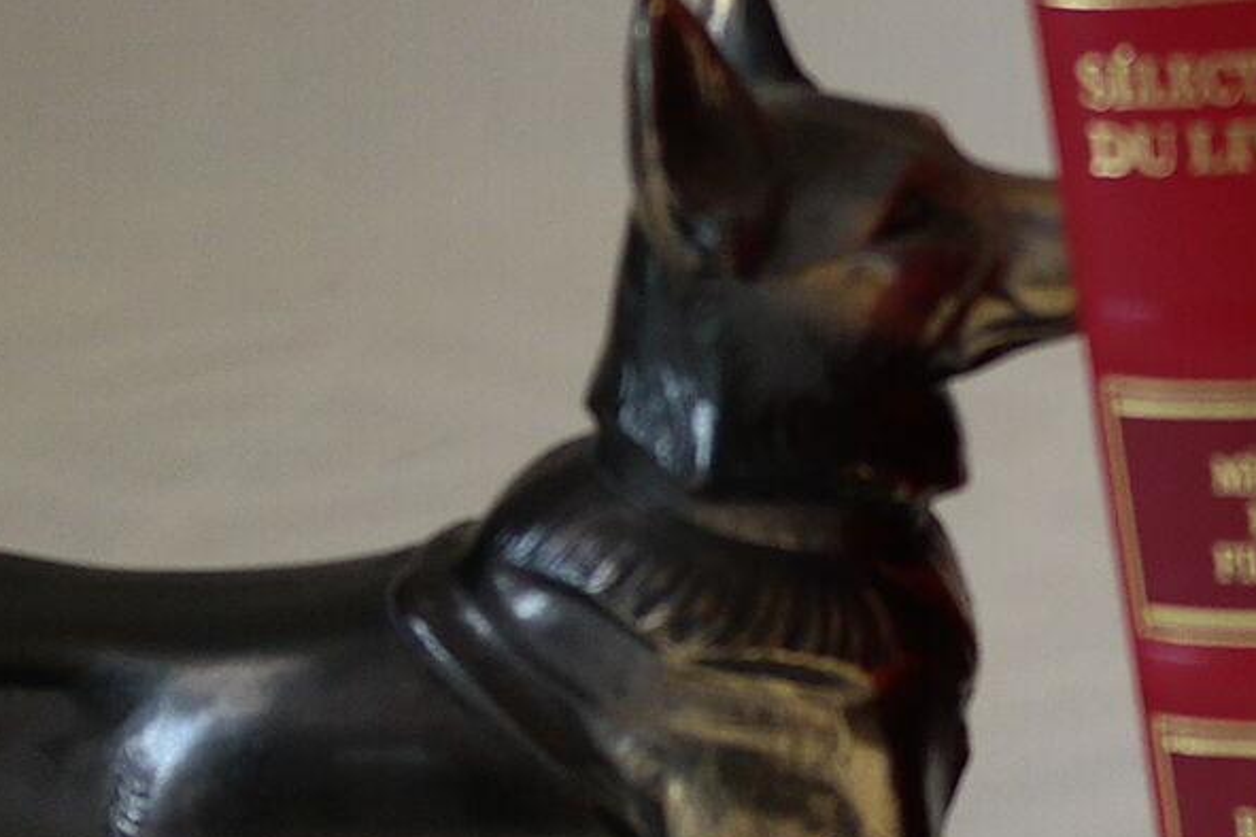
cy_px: 867
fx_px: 5268
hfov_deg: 12.6
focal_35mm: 151
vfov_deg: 9.0
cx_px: 2163
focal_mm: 20
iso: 200
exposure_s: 1/50
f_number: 3.5
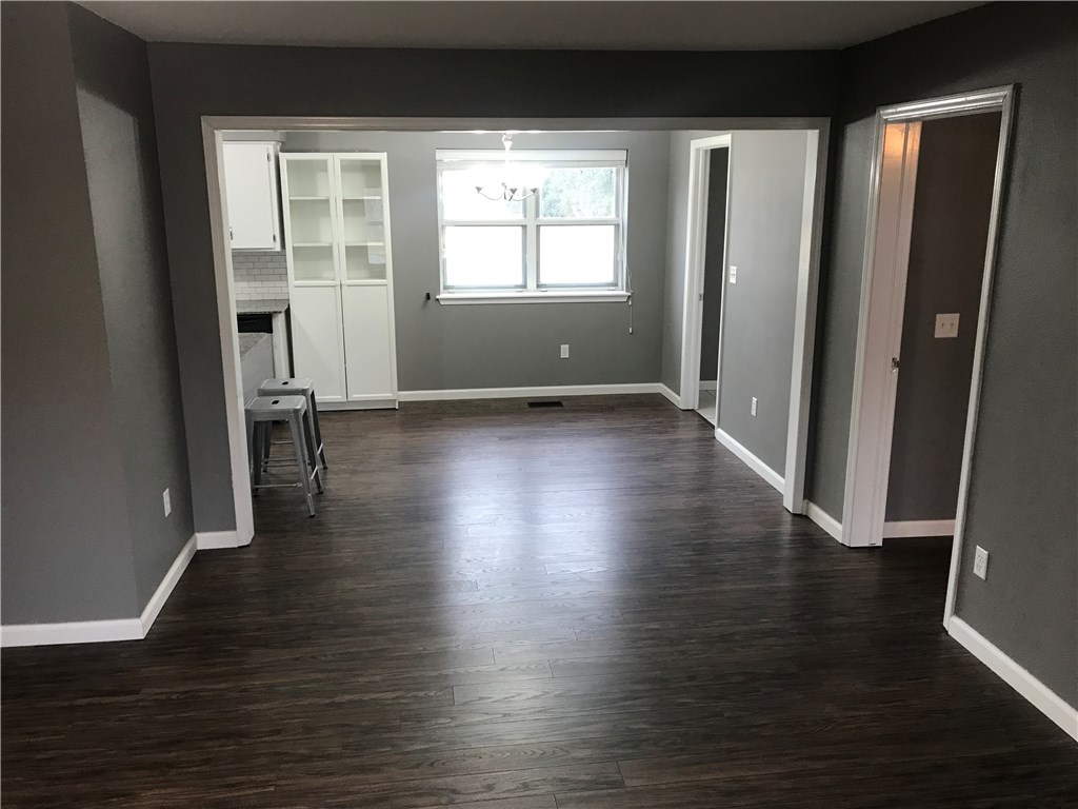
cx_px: 539
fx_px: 872
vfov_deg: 49.7
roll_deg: +1.7
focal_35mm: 28
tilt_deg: -14.2
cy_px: 404
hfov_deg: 63.4
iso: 40
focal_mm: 3.99
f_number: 1.8
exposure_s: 1/20
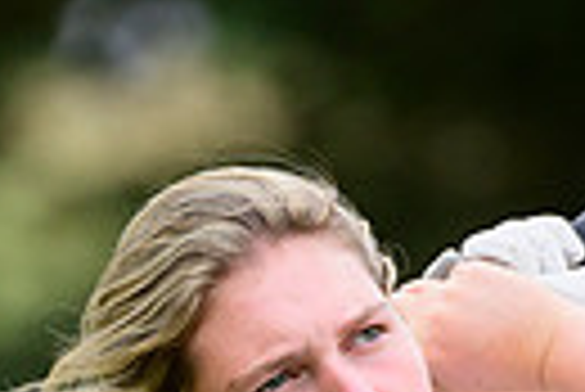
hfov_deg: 1.2
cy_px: 867
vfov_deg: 0.8
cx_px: 94
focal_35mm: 1780
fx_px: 28957
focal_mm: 400
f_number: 5.6
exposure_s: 1/800
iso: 1000
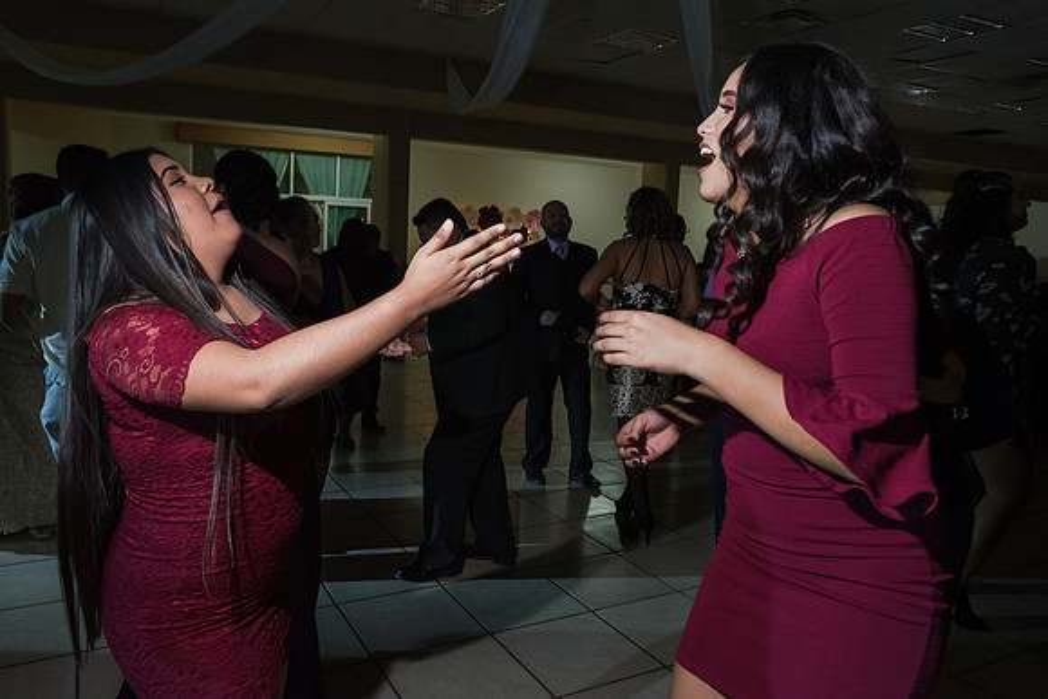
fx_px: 779
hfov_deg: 67.8
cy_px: 328
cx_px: 489
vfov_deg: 48.3
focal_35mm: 27
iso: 1600
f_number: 4.5
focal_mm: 24
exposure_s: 1/125
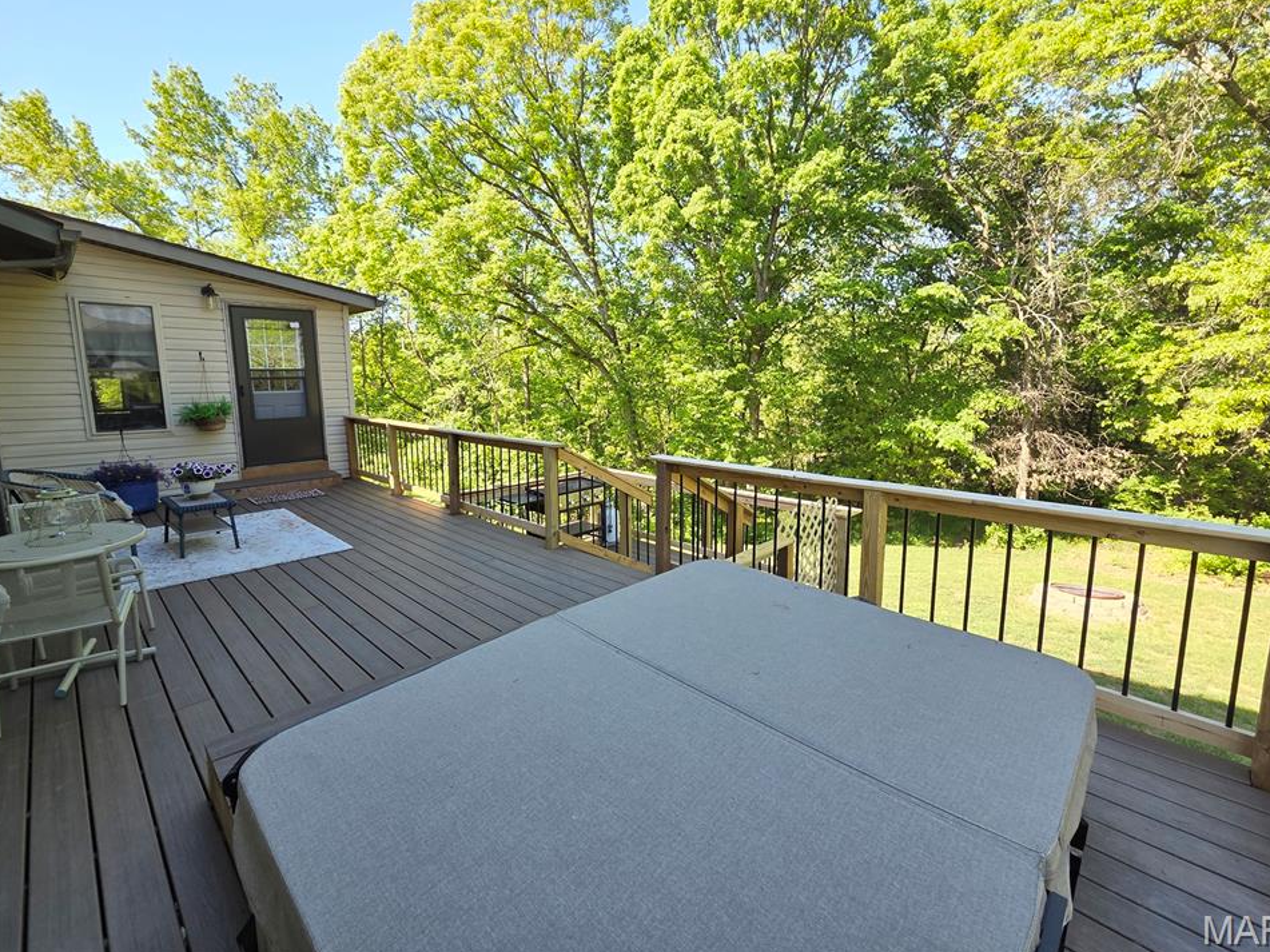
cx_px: 653
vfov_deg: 85.6
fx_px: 514
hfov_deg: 102.0
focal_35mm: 14
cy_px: 446
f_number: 2.2
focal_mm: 2.2
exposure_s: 1/262
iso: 50
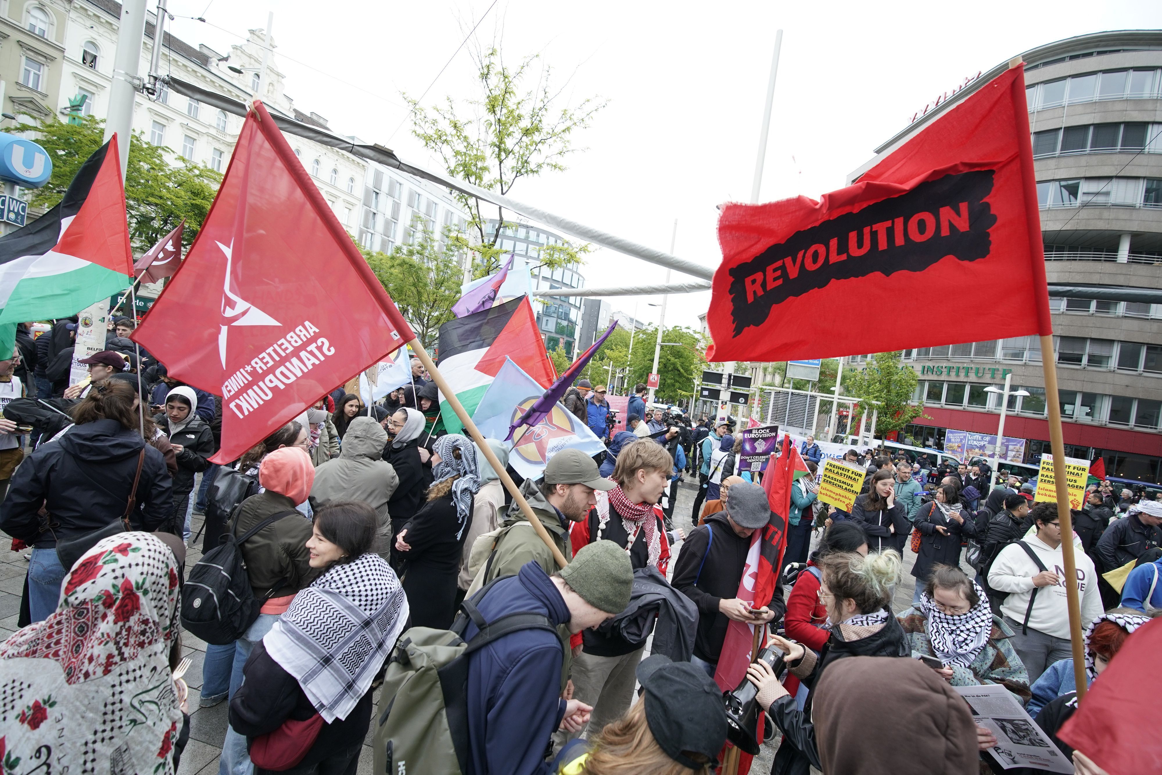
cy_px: 388
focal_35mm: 16
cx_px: 581
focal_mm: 16
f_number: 5
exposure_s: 1/320
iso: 800
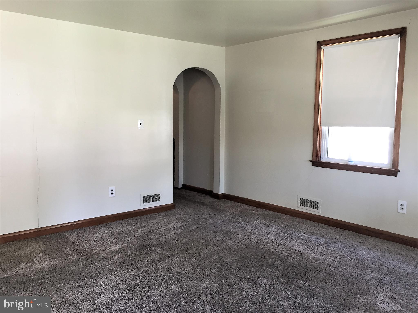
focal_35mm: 29
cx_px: 209
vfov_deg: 48.2
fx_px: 350
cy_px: 156
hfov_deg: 61.7
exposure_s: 1/30
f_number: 2.2
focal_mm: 4.15
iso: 80
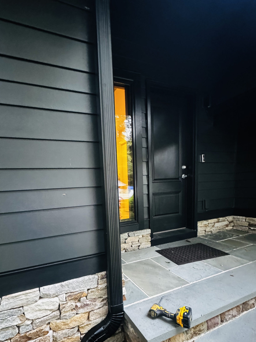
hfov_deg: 70.9
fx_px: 178
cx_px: 103
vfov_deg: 86.1
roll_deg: +3.4
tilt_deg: -8.3
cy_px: 213
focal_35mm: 18
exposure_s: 1/40
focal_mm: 2.22
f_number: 2.2
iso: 1600
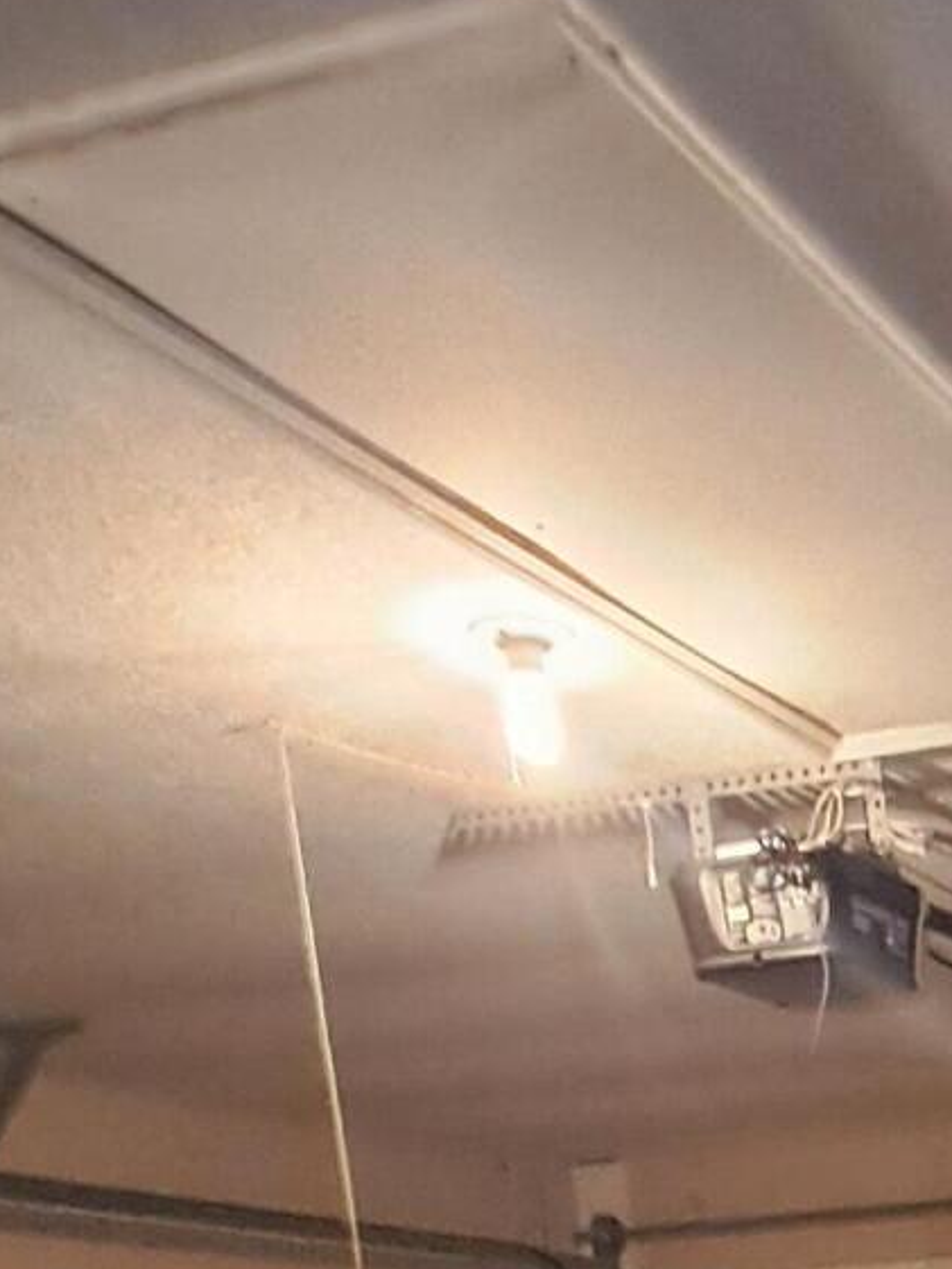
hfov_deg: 22.1
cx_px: 1345
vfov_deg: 24.7
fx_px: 2089
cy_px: 1977
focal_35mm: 57
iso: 500
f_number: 2.2
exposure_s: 1/24
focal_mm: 1.64
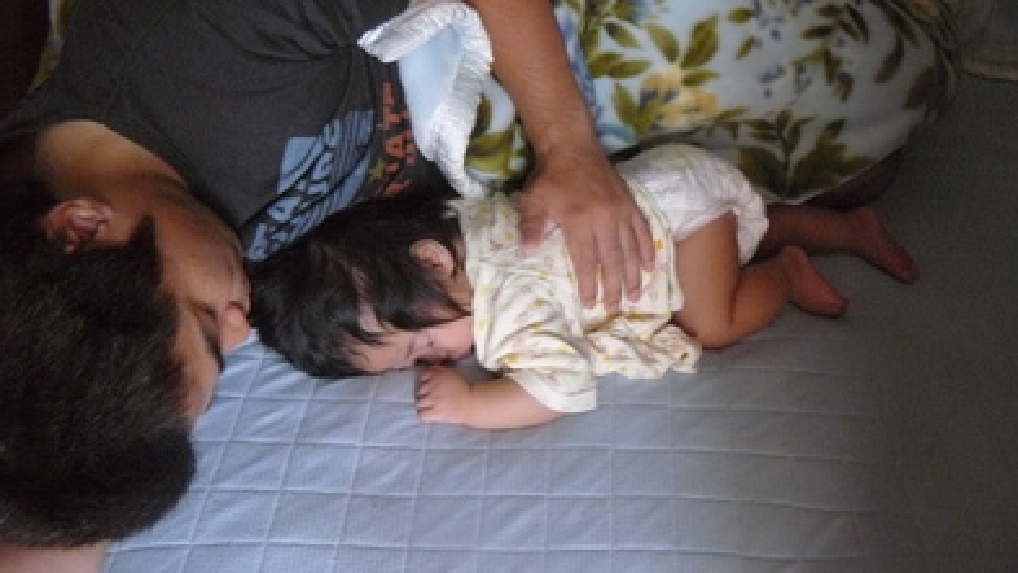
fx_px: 1646
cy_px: 228
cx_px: 508
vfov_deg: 19.7
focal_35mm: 61
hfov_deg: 34.4
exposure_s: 1/4
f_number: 2.8
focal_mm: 9.2
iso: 400
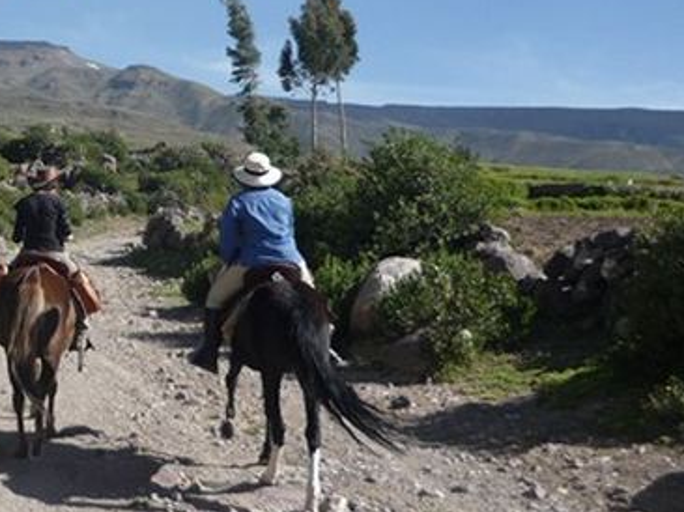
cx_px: 35
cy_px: 86
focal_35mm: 64
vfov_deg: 22.5
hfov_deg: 28.8
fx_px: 1264
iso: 100
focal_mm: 5.5
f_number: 8
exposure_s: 1/160
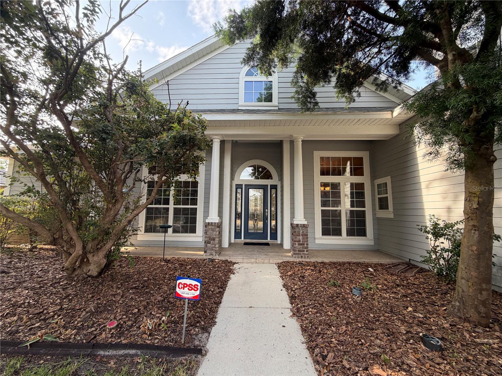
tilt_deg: +6.0
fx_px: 203
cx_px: 251
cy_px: 188
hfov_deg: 102.1
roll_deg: -0.3
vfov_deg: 85.7
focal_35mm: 14
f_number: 2.2
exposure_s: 1/121
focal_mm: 2.22
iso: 64
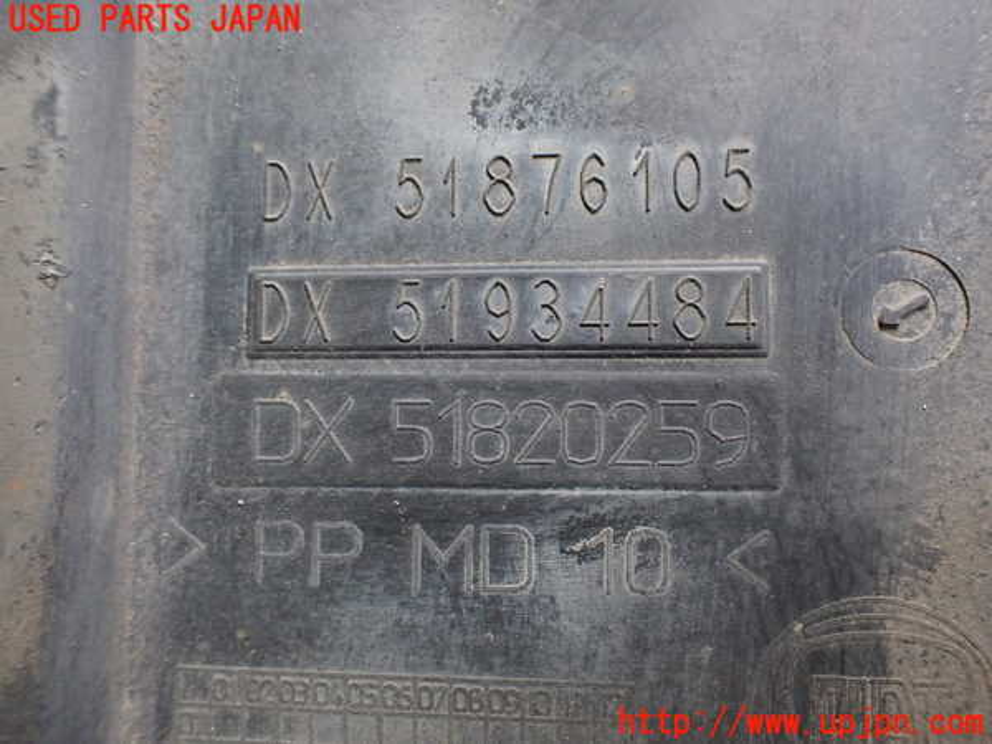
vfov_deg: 46.8
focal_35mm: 30
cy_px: 372
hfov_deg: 60.0
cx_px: 496
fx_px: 860
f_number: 2.3
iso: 400
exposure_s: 1/125
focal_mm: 5.4
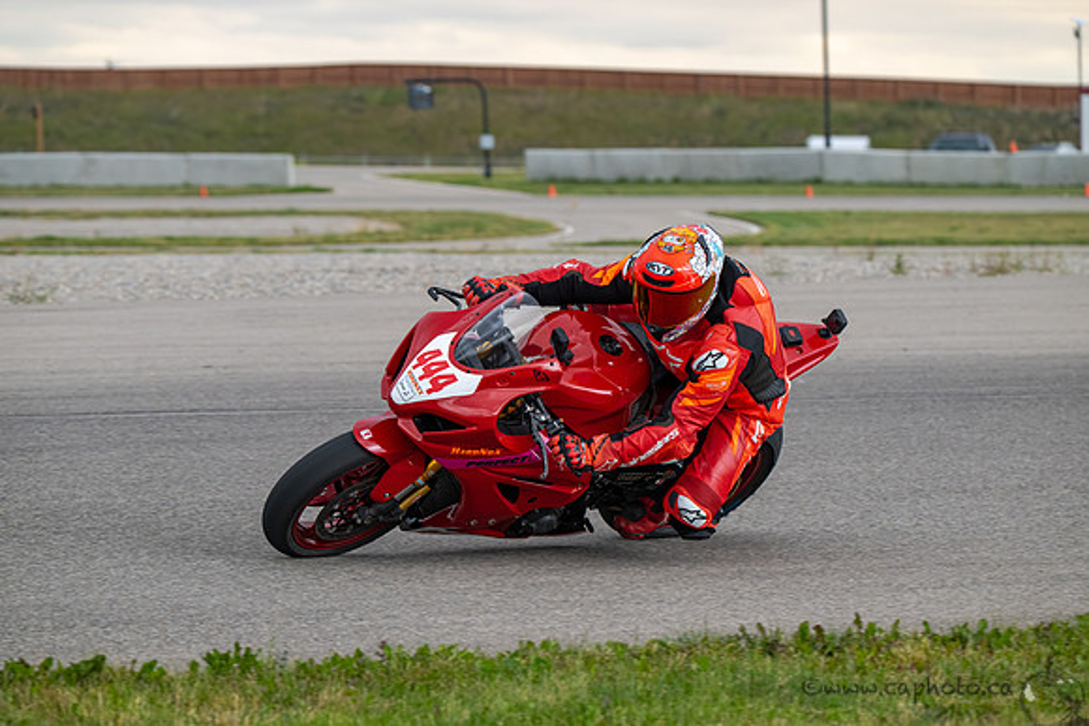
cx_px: 544
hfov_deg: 11.4
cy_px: 363
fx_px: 5446
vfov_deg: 7.6
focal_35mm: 180
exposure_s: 1/1250
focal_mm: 180
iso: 1000
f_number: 6.3
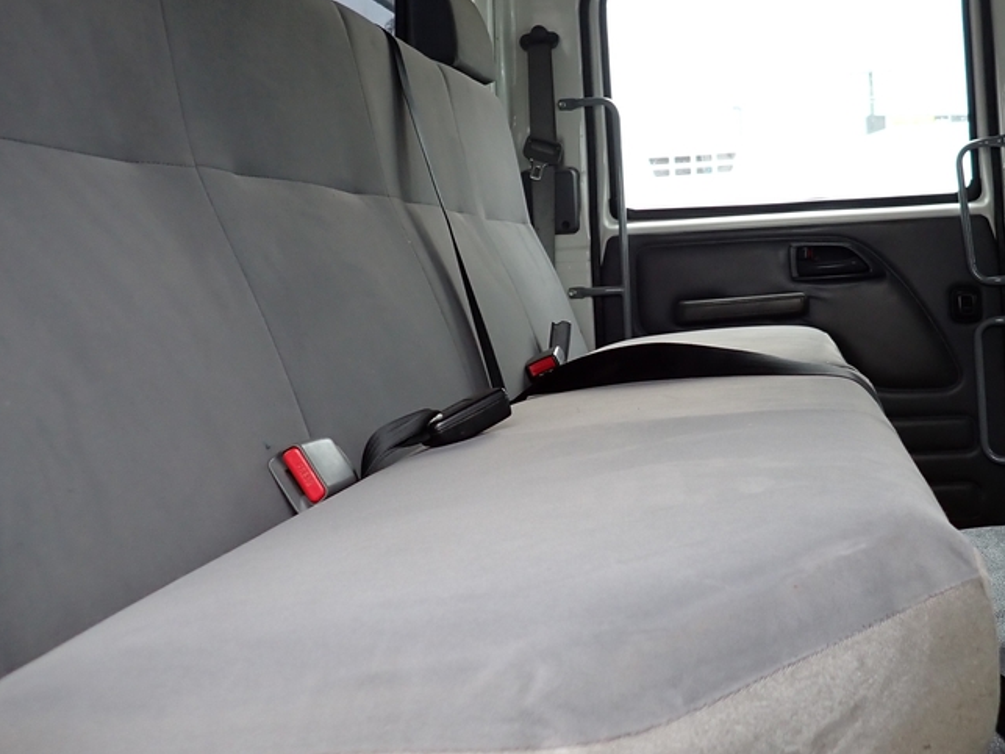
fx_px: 1161
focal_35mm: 40
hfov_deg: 46.3
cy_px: 221
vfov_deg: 35.4
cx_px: 649
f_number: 2
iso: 200
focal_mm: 4.5
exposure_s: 1/125
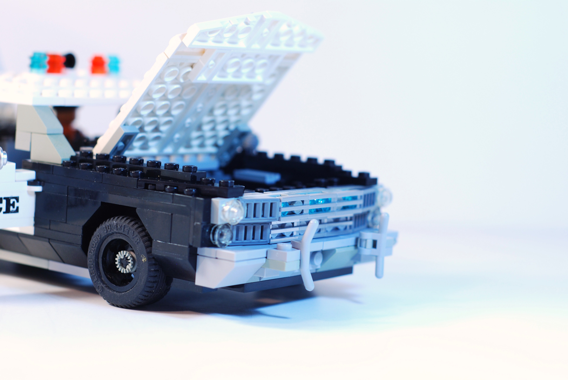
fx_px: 1185
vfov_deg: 18.2
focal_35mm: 75
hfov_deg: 27.0
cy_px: 190
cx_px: 284
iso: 200
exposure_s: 1/40
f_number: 4
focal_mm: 50
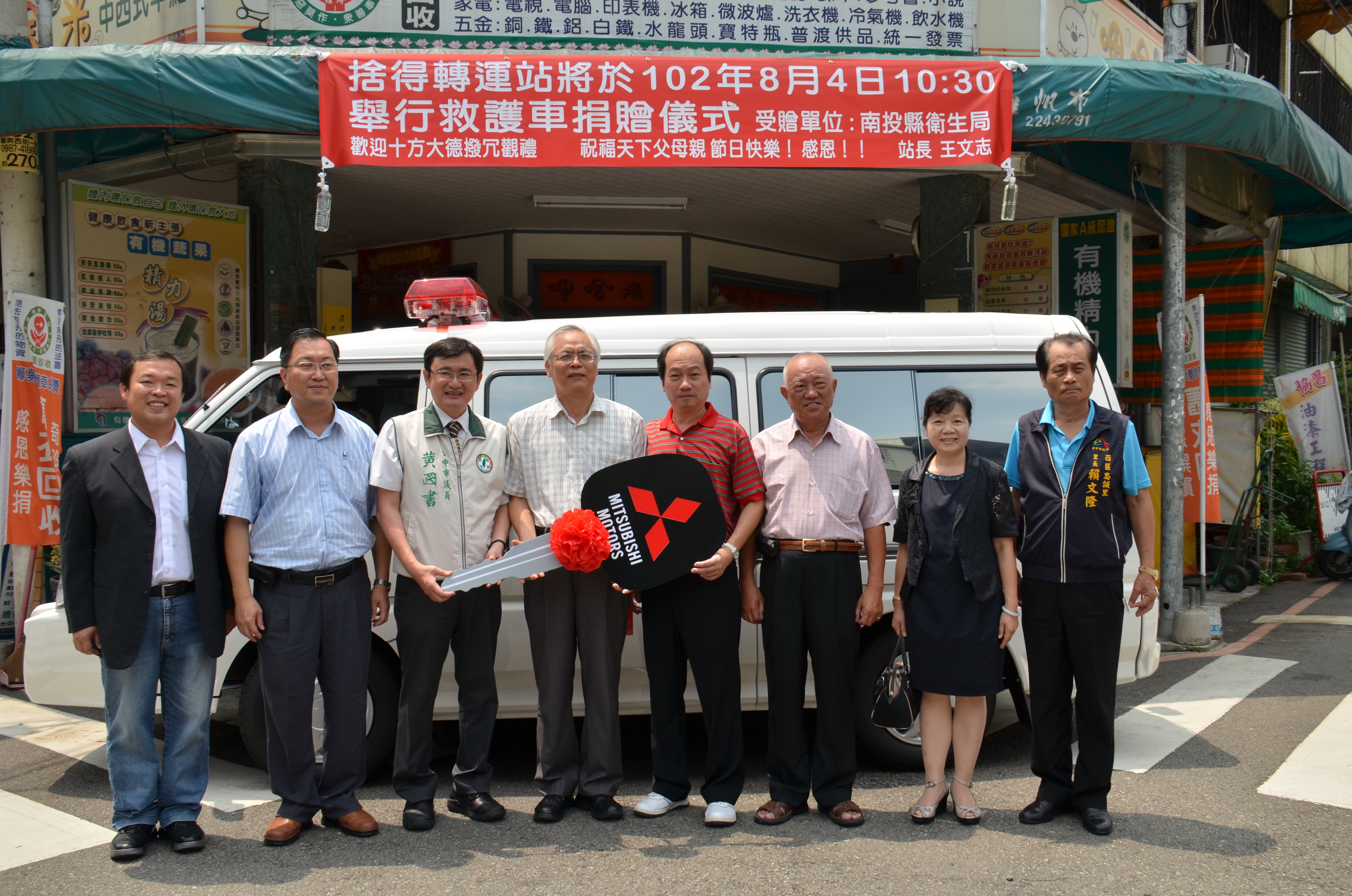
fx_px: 1237
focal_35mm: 33
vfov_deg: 39.8
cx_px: 676
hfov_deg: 57.3
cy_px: 448
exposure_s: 1/200
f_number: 8
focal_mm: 22
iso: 100
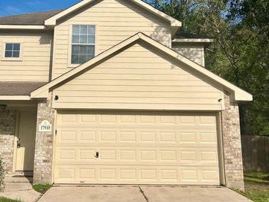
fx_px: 280
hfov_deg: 50.3
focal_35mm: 36
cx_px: 88
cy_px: 82
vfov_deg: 39.5
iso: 50
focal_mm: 5.7
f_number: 1.5
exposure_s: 1/11364
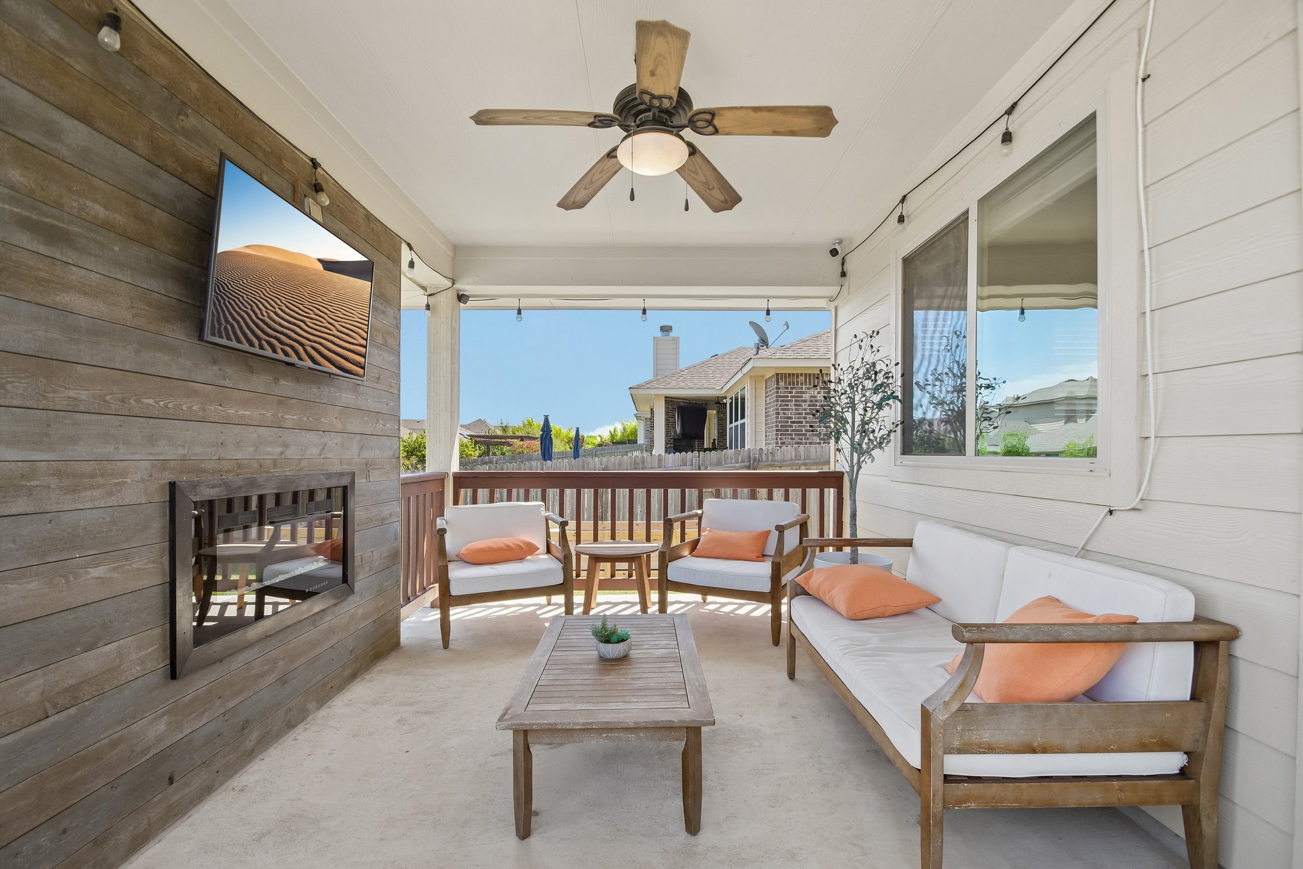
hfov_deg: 100.4
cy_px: 434
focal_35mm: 15
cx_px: 652
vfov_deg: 77.3
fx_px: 543
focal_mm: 10
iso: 400
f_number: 8
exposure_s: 1/200
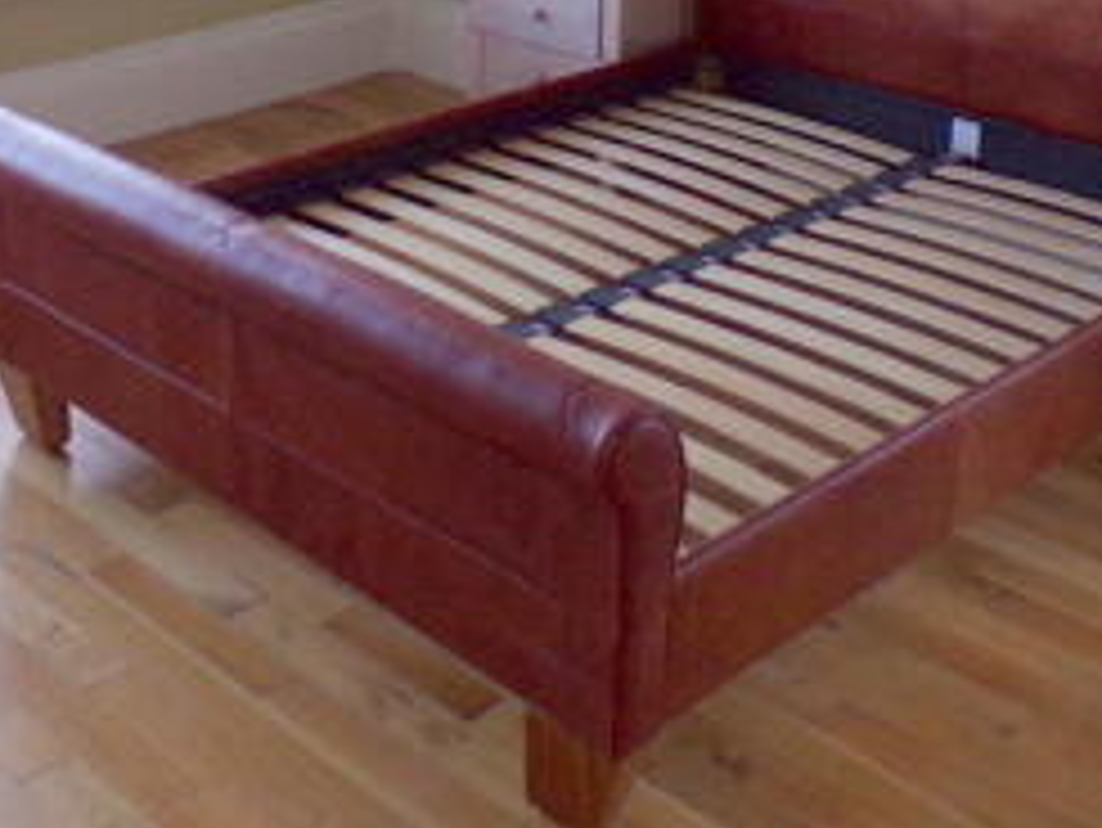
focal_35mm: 57
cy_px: -61
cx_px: 358
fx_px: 1815
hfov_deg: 33.4
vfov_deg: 24.2
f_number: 3
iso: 122
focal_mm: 4.3
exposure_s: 1/34
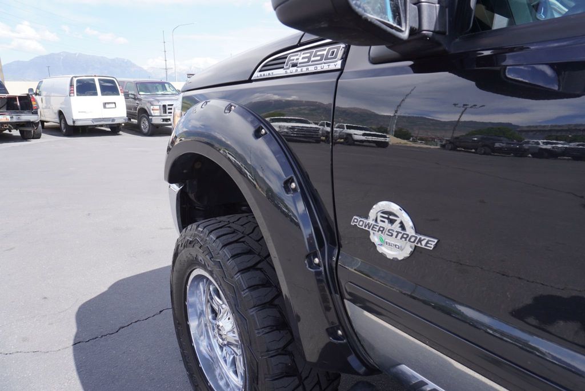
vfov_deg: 53.2
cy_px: 196
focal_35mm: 24
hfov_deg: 73.7
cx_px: 292
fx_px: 390
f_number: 6.3
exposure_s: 1/160
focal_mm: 16
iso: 100
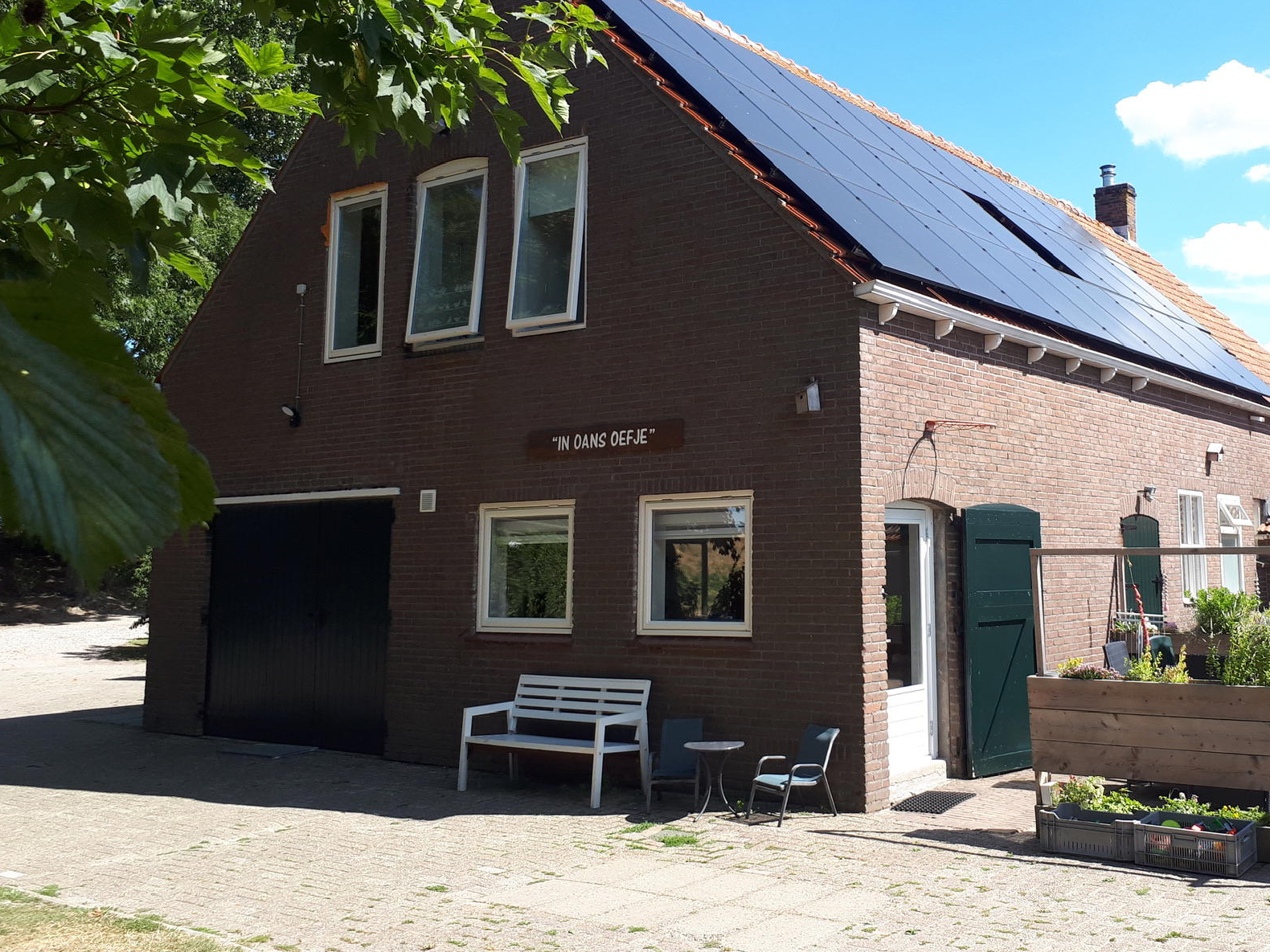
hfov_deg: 51.9
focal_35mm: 35
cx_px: 814
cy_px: 372
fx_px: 1284
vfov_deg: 40.5
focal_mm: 3.6
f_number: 1.9
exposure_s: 1/640
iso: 40
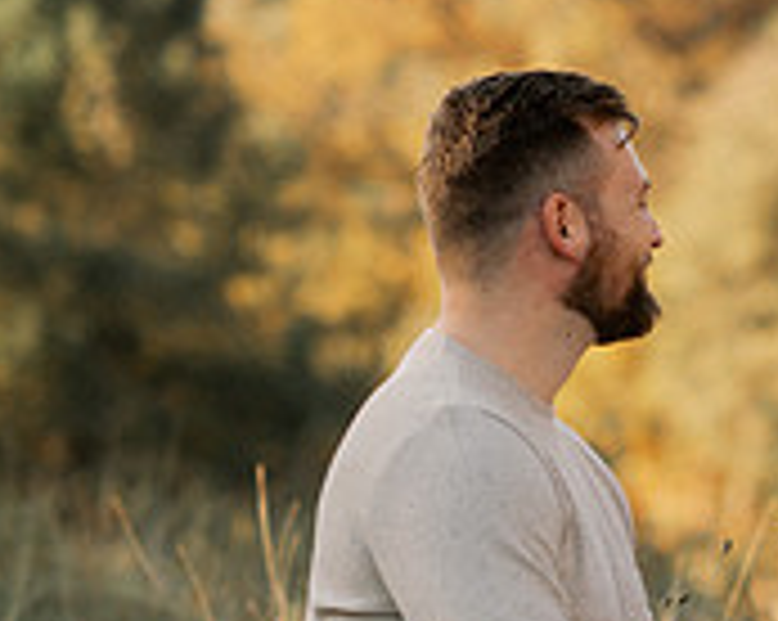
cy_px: 623
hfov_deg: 7.1
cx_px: 1138
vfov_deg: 5.7
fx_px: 6164
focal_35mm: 268
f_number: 2.8
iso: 80
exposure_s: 1/250
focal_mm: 85
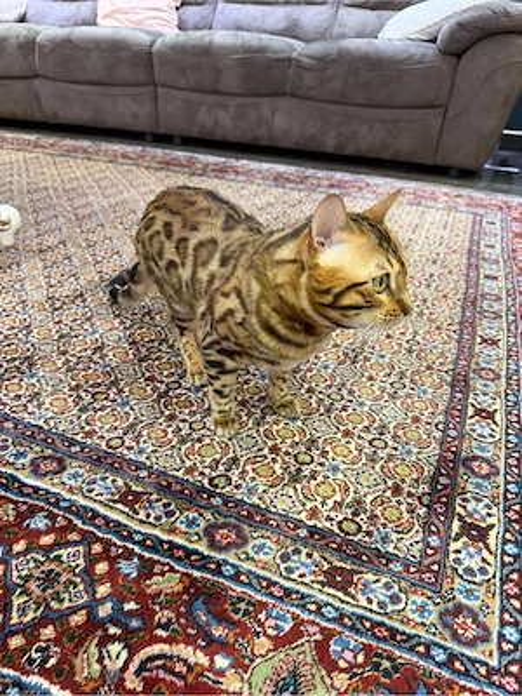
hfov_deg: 56.8
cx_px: 261
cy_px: 348
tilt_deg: -31.5
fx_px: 483
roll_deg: -2.4
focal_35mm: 24
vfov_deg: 71.6
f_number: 1.78
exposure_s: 1/50
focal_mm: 6.76
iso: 250
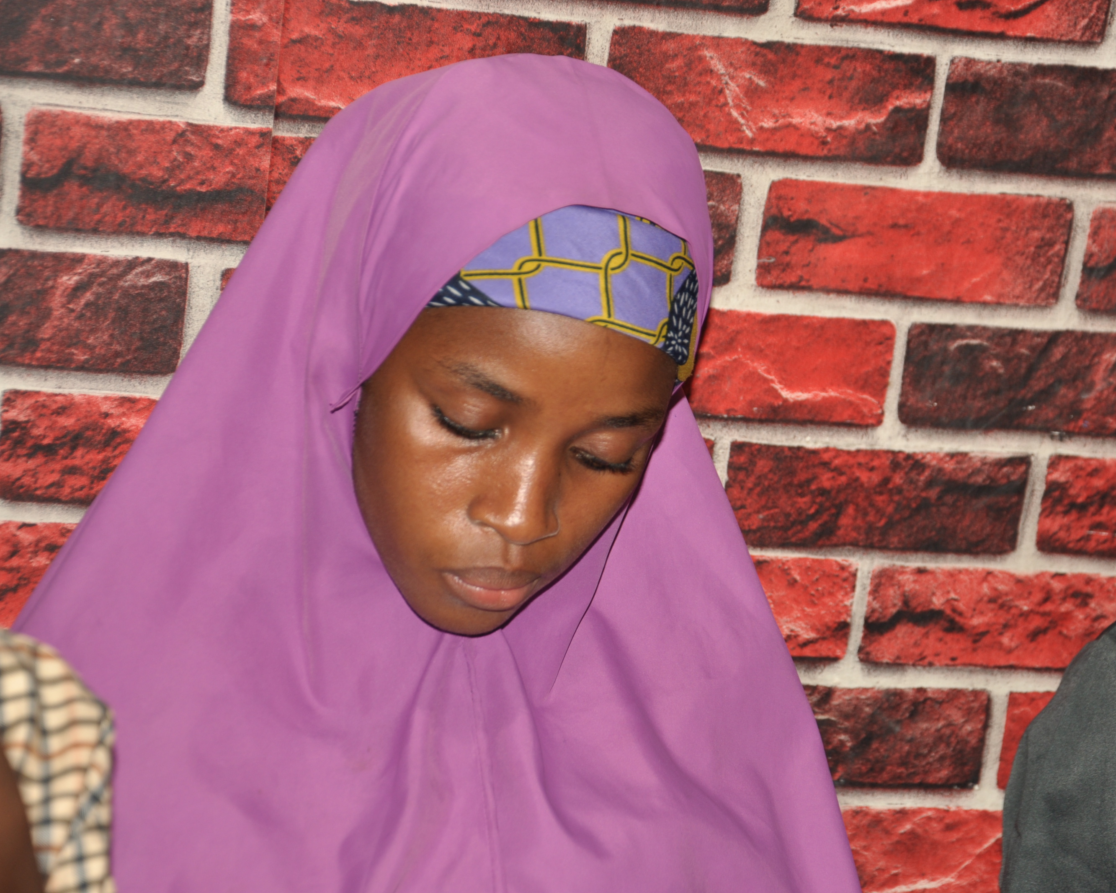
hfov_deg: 17.1
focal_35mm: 112
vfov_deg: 13.8
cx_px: 653
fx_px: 3699
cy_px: 446
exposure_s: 1/60
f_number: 5.3
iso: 200
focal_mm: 66
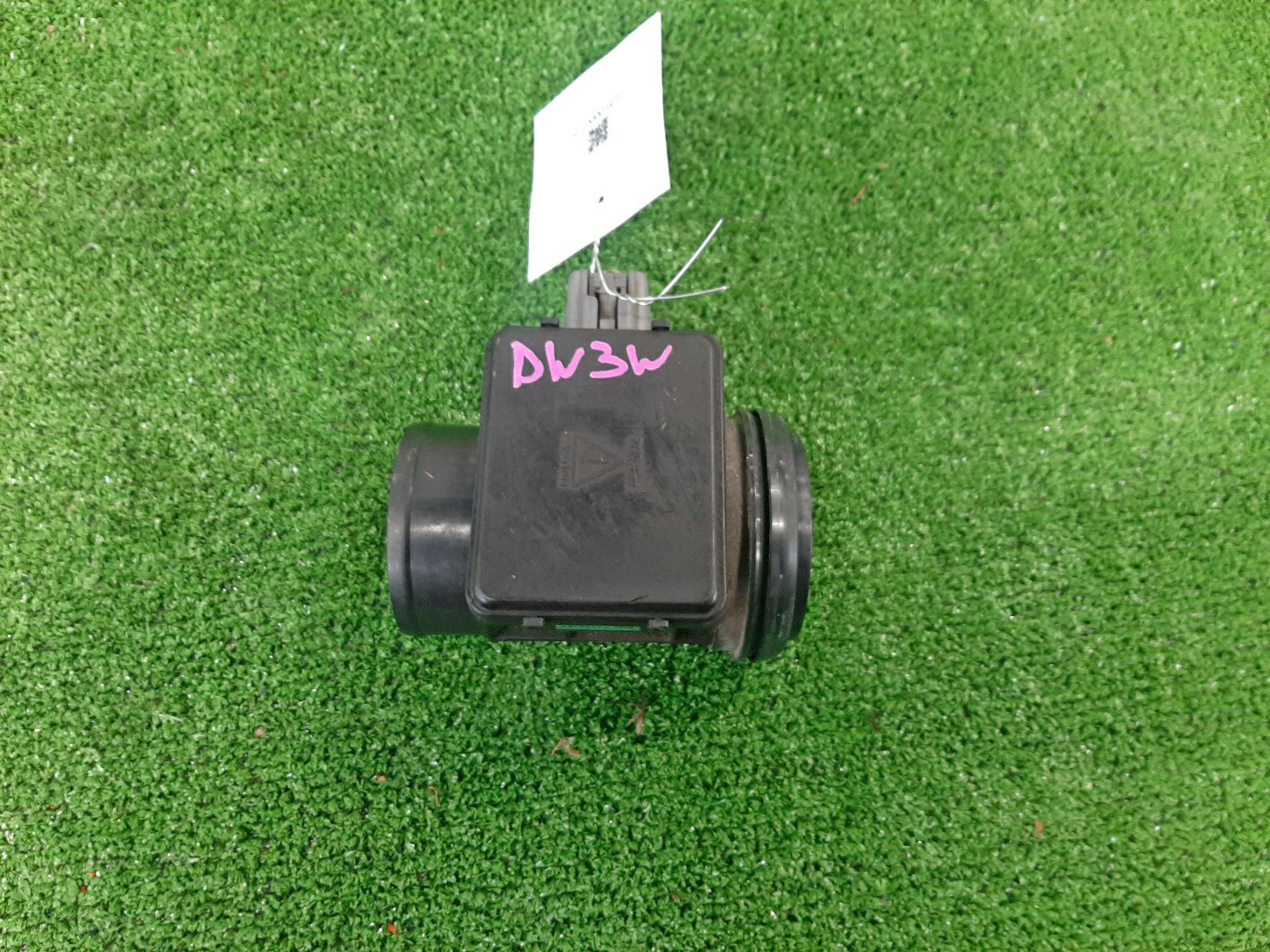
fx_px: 954
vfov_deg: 53.1
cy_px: 476
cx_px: 635
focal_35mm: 26
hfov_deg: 67.3
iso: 187
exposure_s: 1/25
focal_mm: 3.93
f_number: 1.7
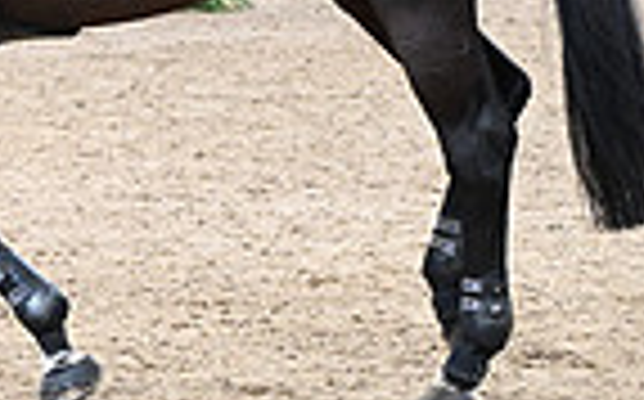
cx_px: -653
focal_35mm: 290
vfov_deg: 4.5
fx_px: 5084
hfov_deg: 7.0
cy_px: -106
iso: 5600
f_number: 3.5
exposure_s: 1/800
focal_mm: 70
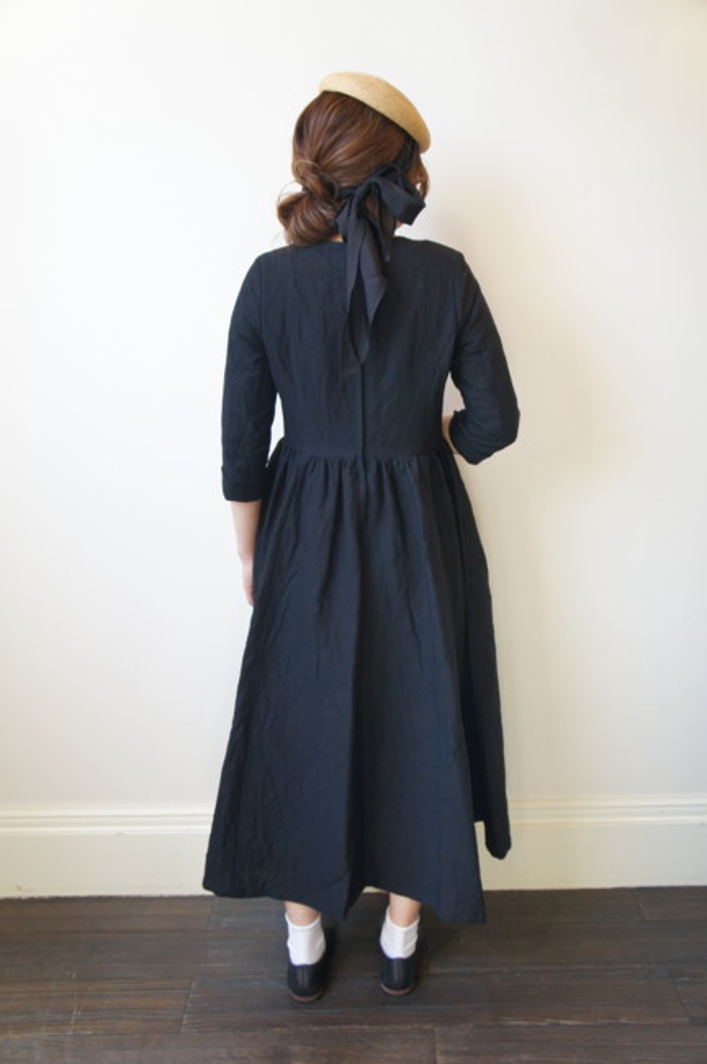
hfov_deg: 39.9
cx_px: 354
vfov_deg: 57.3
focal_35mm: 33
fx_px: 974
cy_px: 532
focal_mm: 22
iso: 800
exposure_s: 1/160
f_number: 4
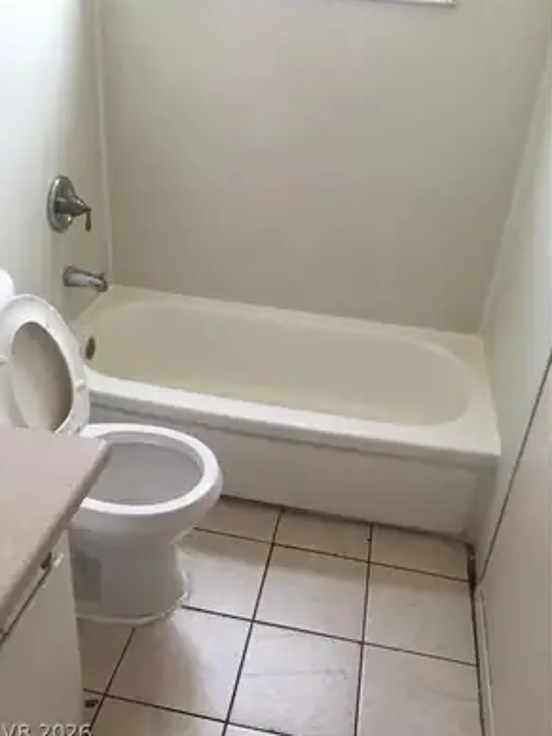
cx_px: 269
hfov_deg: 44.2
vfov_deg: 56.8
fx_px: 680
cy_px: 370
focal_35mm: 32
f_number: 2.4
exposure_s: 1/30
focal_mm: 3.3
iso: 40
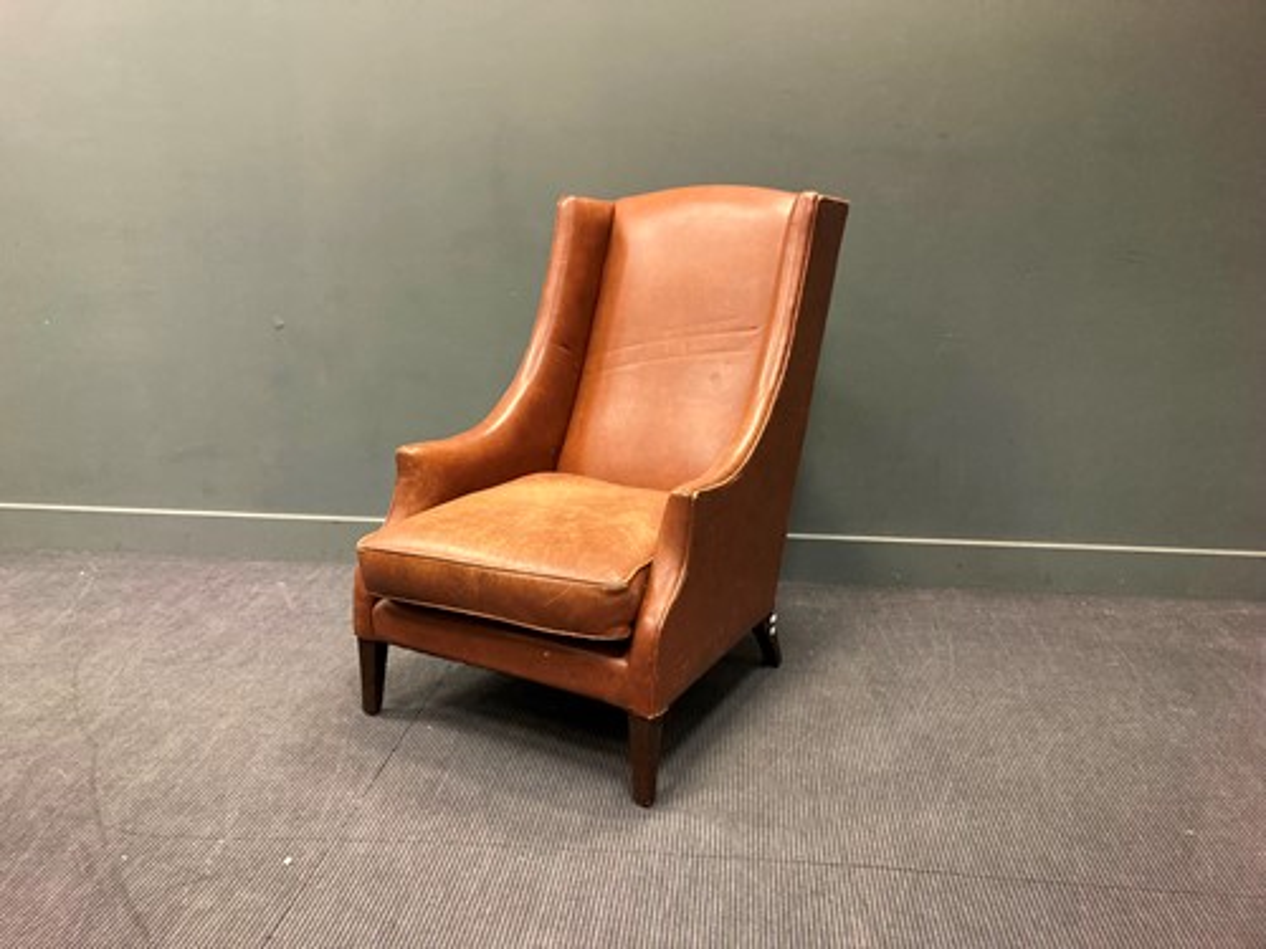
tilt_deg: -13.4
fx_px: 1024
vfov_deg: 49.7
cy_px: 474
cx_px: 633
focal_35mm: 28
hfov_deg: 63.4
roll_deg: -1.2
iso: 320
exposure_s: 1/50
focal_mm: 3.99
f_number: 1.8
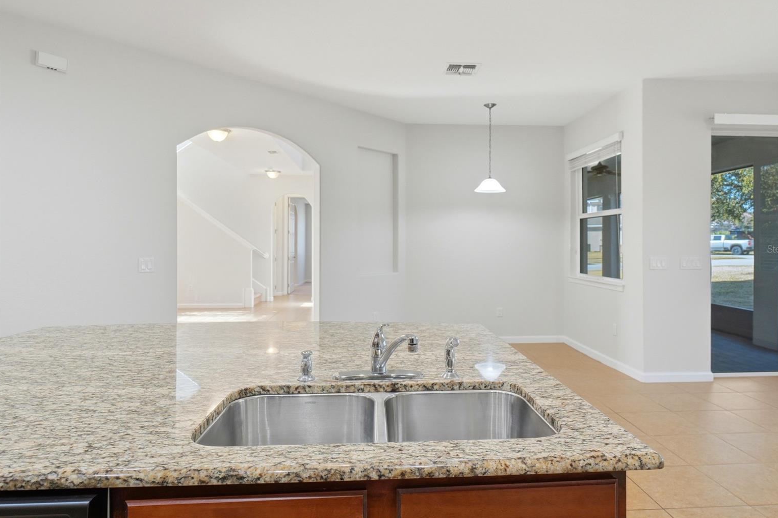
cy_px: 249
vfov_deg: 57.2
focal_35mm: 22
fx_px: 475
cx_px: 405
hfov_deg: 78.6
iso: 100
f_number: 6.3
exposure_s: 1/60
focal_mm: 14
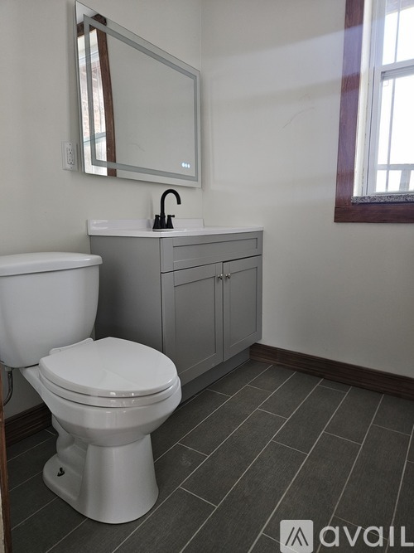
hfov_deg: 58.9
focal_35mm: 23
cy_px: 276
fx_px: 367
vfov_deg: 73.9
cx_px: 207
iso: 640
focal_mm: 5.4
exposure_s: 1/60
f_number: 1.8
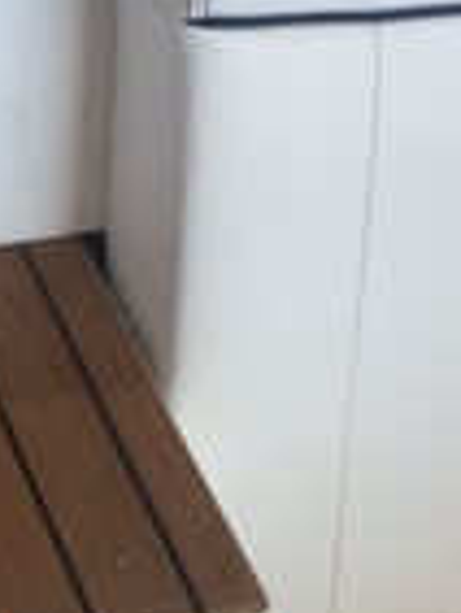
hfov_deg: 11.8
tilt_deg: -44.3
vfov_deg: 15.9
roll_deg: -1.4
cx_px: -122
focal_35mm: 123
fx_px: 2181
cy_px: 522
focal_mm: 4.15
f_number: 2.2
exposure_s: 1/100
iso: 64
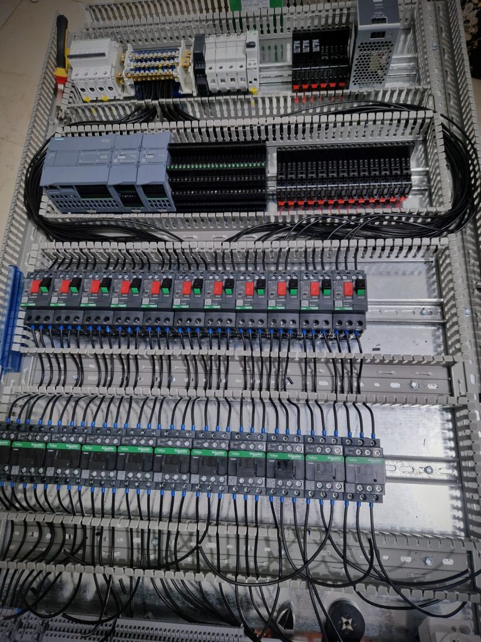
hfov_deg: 58.9
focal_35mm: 23
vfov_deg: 73.9
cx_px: 240
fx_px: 426
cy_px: 321
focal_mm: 5.4
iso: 500
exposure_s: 1/50
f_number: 1.8
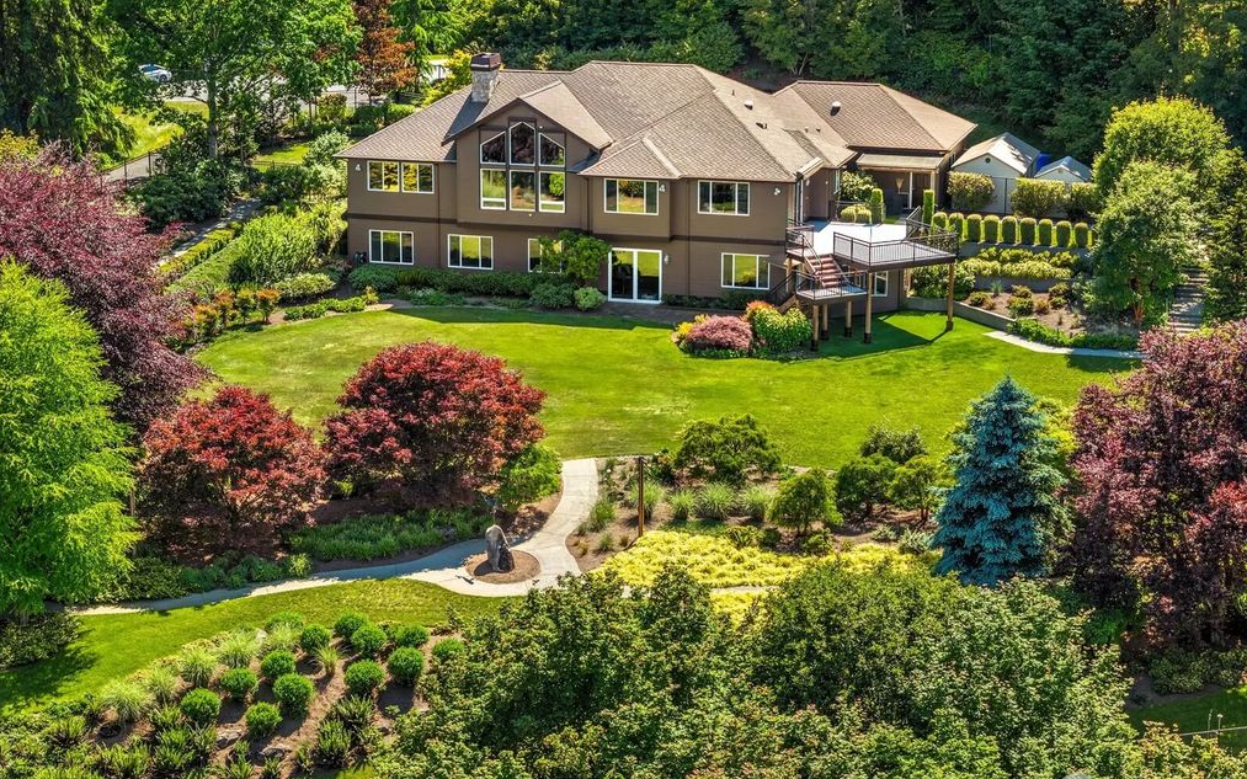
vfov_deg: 17.4
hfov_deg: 27.5
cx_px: 628
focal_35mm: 75
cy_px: 353
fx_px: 2549
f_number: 2.8
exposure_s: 1/640
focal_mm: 19.35
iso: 100
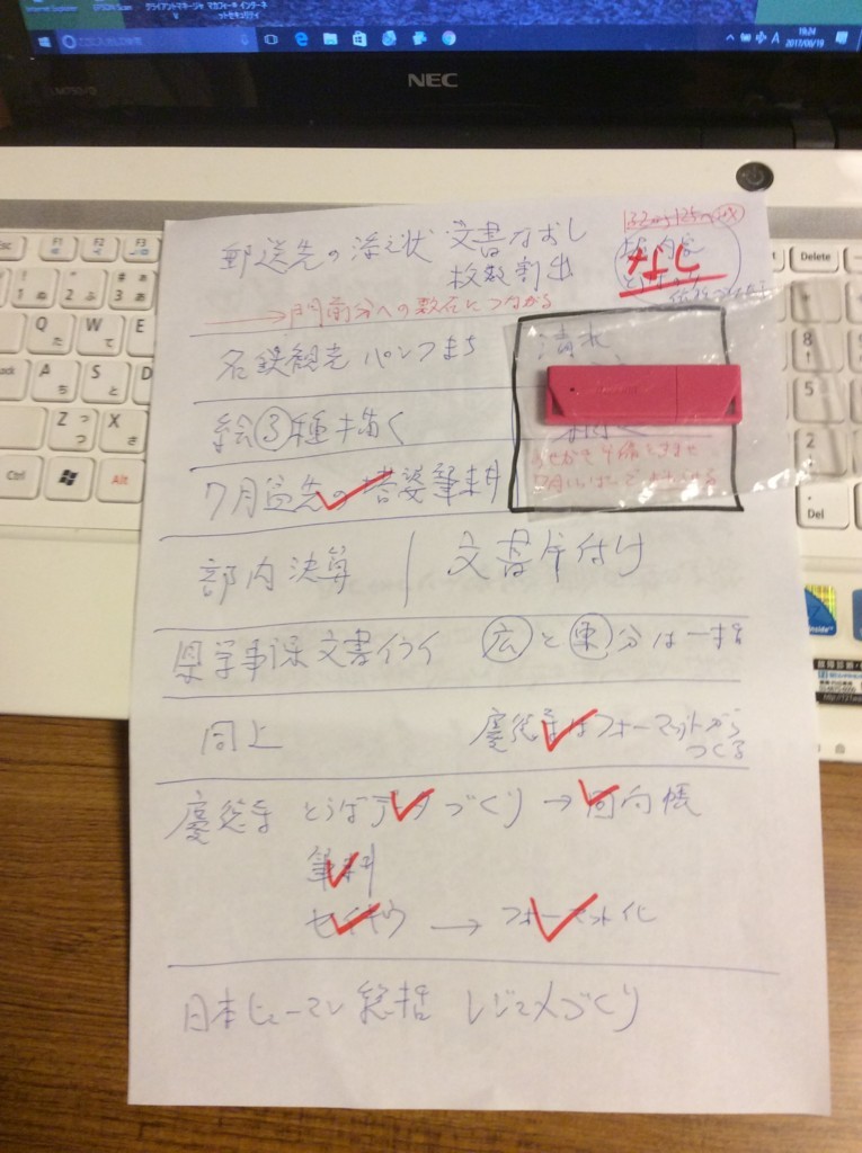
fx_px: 1065
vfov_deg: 56.9
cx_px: 431
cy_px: 576
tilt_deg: -74.4
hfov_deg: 44.1
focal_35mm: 32
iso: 80
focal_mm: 3.3
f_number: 2.4
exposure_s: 1/24
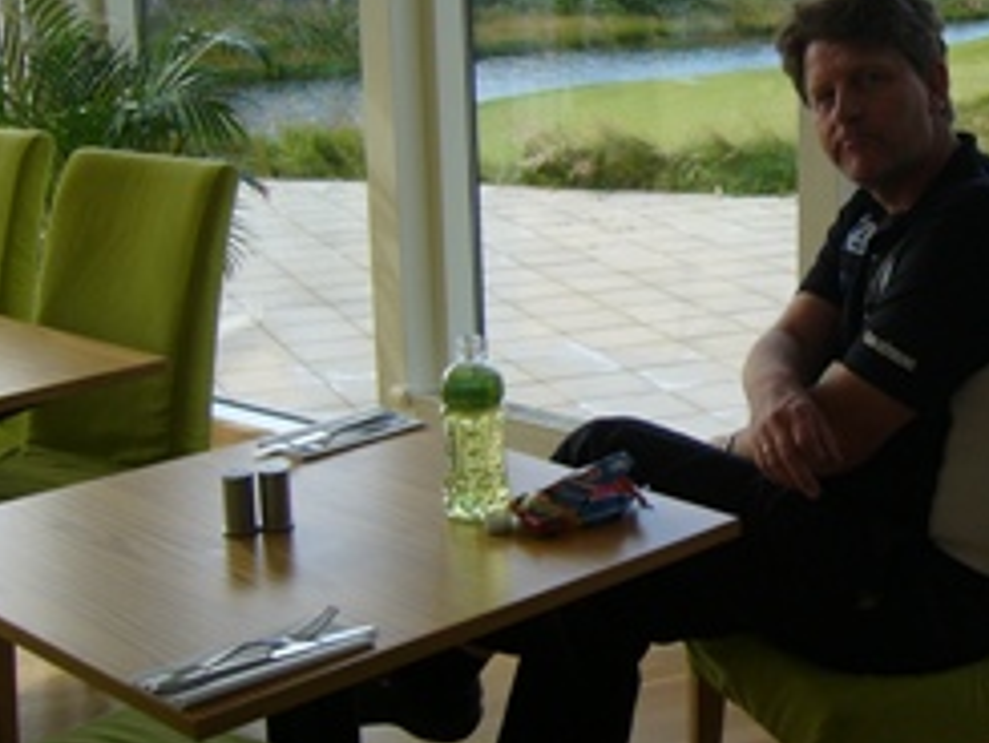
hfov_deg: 29.1
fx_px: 1829
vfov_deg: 22.8
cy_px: 234
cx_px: 884
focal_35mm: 64
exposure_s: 1/250
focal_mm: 5.8
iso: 50
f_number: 2.8
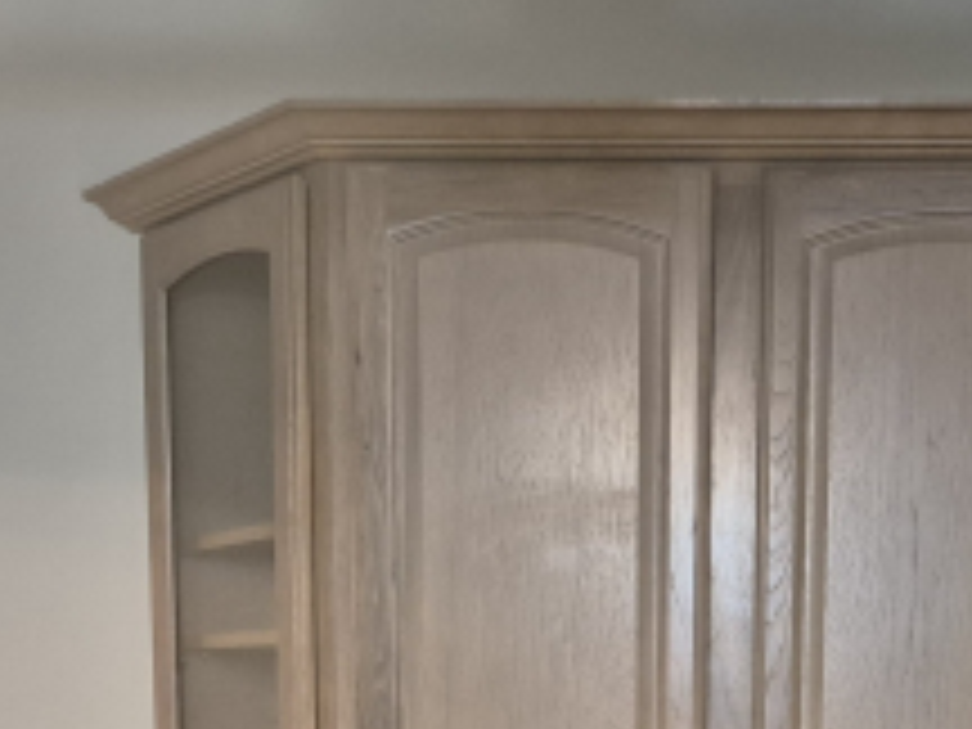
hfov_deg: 27.0
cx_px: 731
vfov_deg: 18.4
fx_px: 1994
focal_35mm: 71
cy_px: 1089
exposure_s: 1/60
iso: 800
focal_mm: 5.4
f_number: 1.8
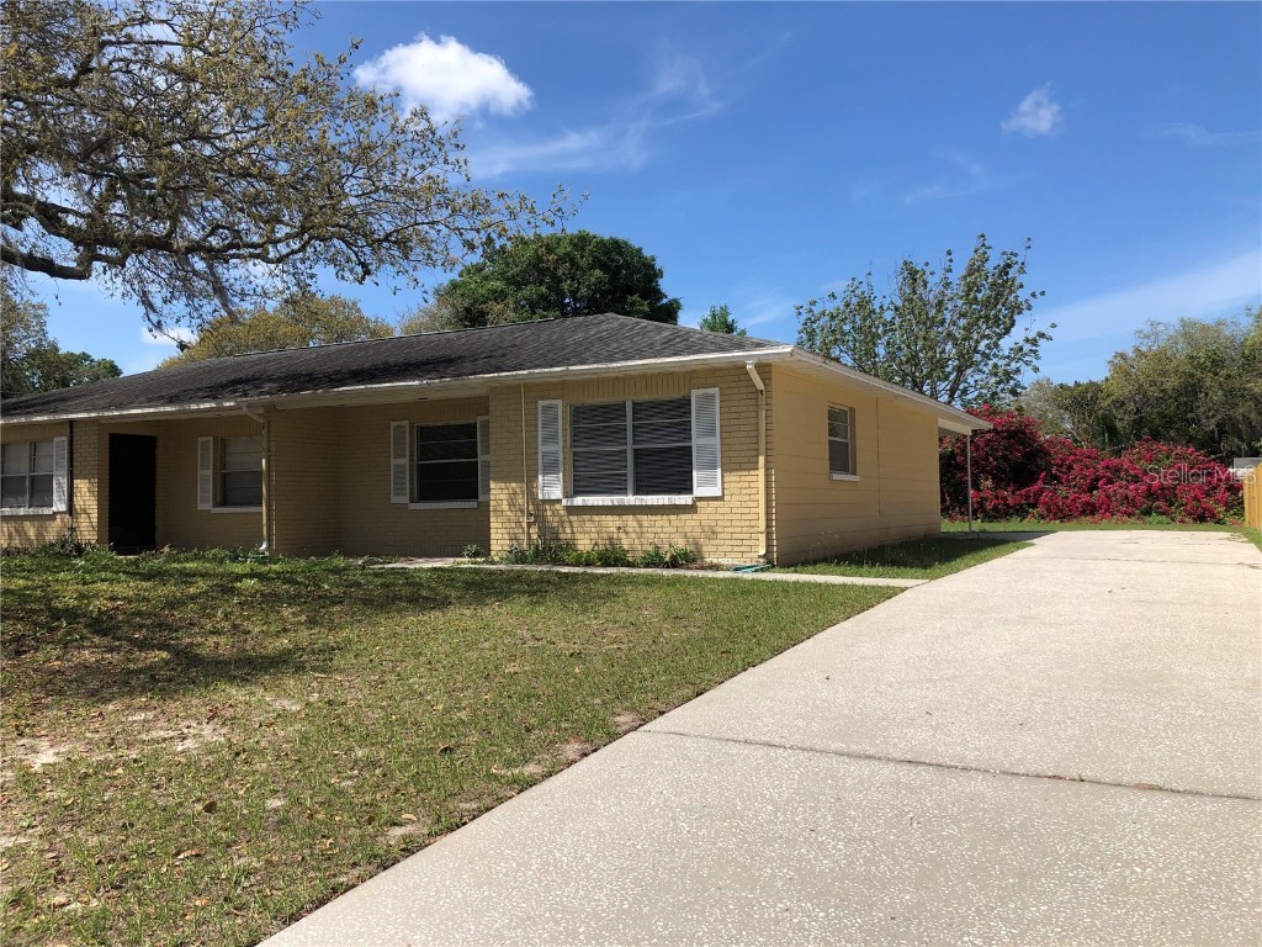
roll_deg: +0.6
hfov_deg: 63.4
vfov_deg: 49.7
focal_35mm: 28
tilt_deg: +2.4
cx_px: 631
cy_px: 474
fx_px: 1021
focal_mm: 3.99
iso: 20
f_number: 1.8
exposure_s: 1/2315
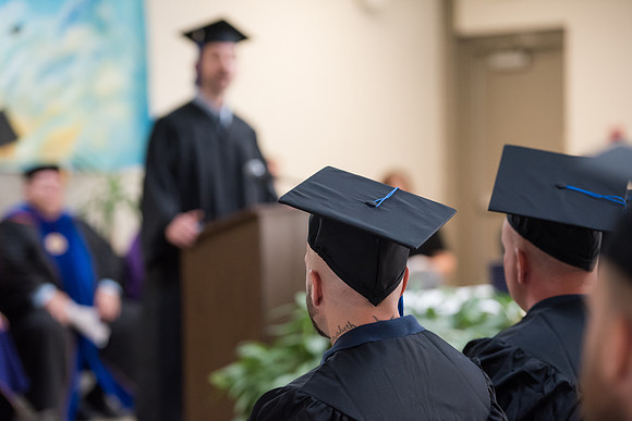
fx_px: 1967
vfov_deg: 12.2
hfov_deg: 18.3
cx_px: 316
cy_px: 210
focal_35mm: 112
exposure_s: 1/200
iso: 4000
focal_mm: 112
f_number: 2.8
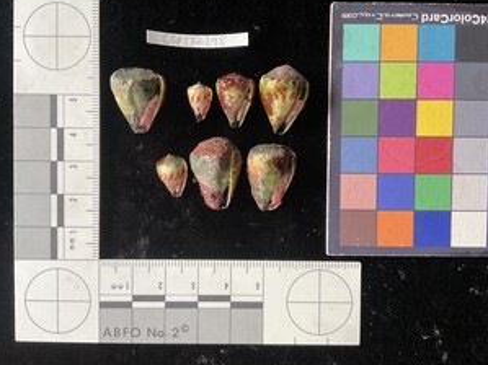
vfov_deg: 41.7
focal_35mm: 34
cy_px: 165
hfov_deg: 54.0
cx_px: 253
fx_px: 479
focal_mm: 3
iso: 125
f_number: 1.8
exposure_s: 1/60
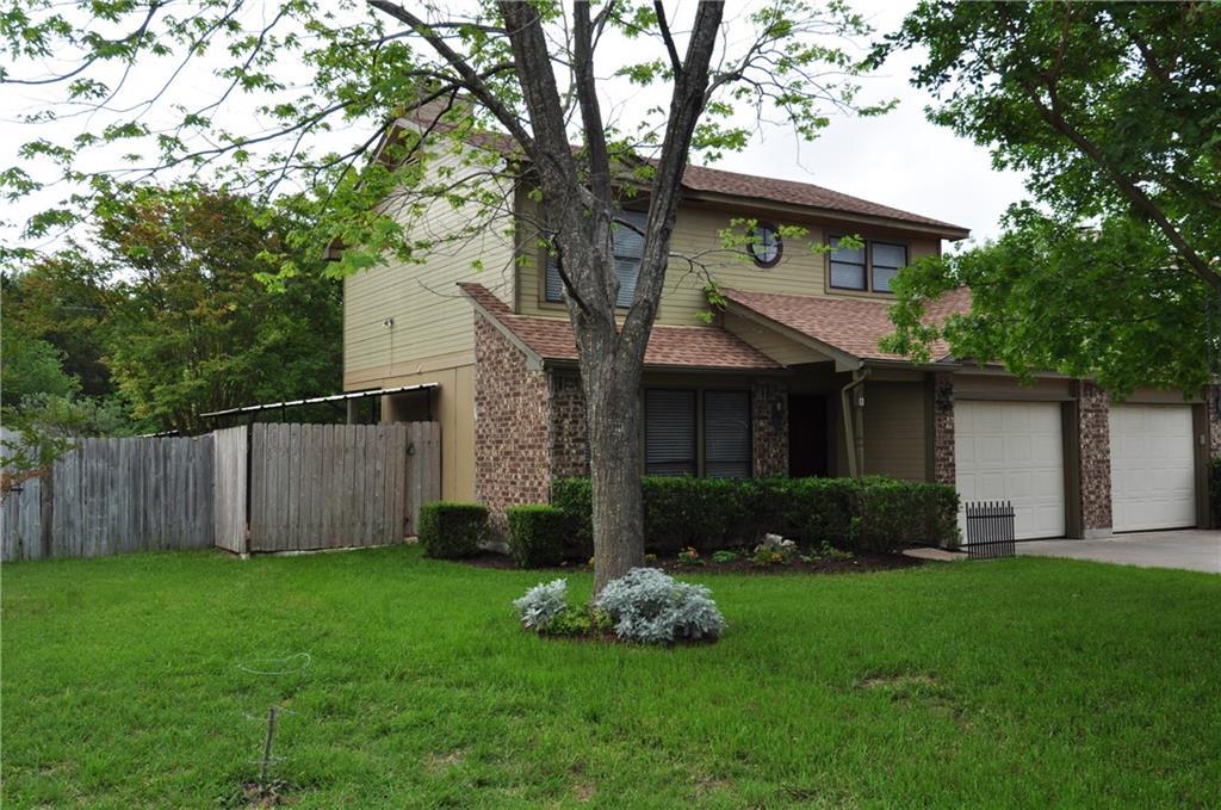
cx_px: 610
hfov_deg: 62.0
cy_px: 405
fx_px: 1016
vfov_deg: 43.5
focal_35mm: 30
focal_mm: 20
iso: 200
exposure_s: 1/200
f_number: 10
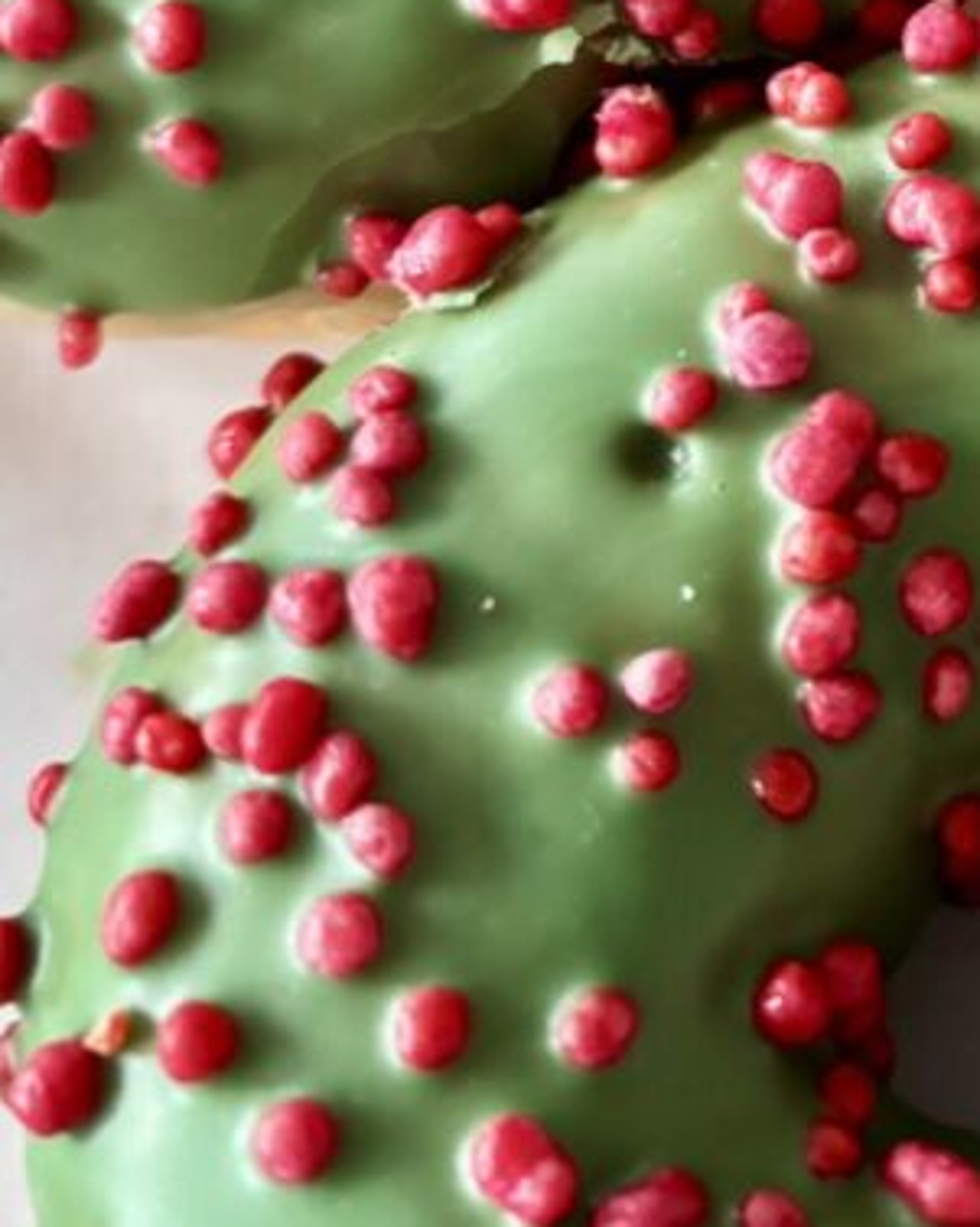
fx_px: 2505
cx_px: 1198
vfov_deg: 26.4
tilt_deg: -65.4
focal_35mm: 69
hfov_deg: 20.6
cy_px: 62
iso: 500
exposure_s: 1/33
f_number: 1.6
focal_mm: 5.96
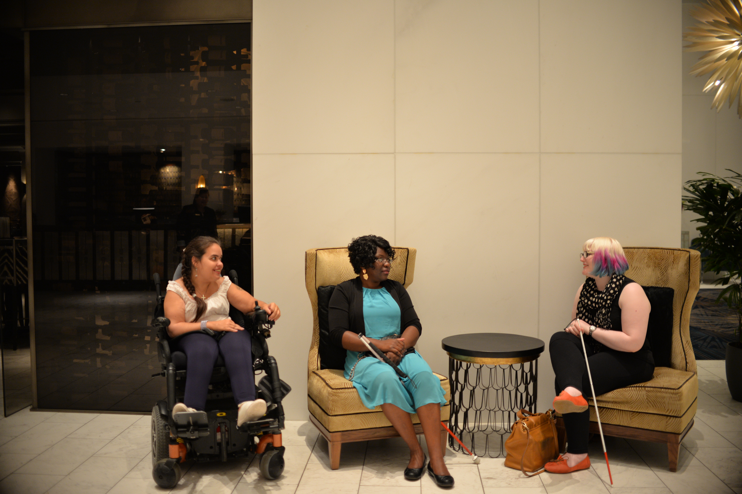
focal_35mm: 35
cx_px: 371
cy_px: 247
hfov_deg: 54.4
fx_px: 721
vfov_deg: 37.9
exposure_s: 1/80
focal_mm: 35
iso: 800
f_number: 1.8
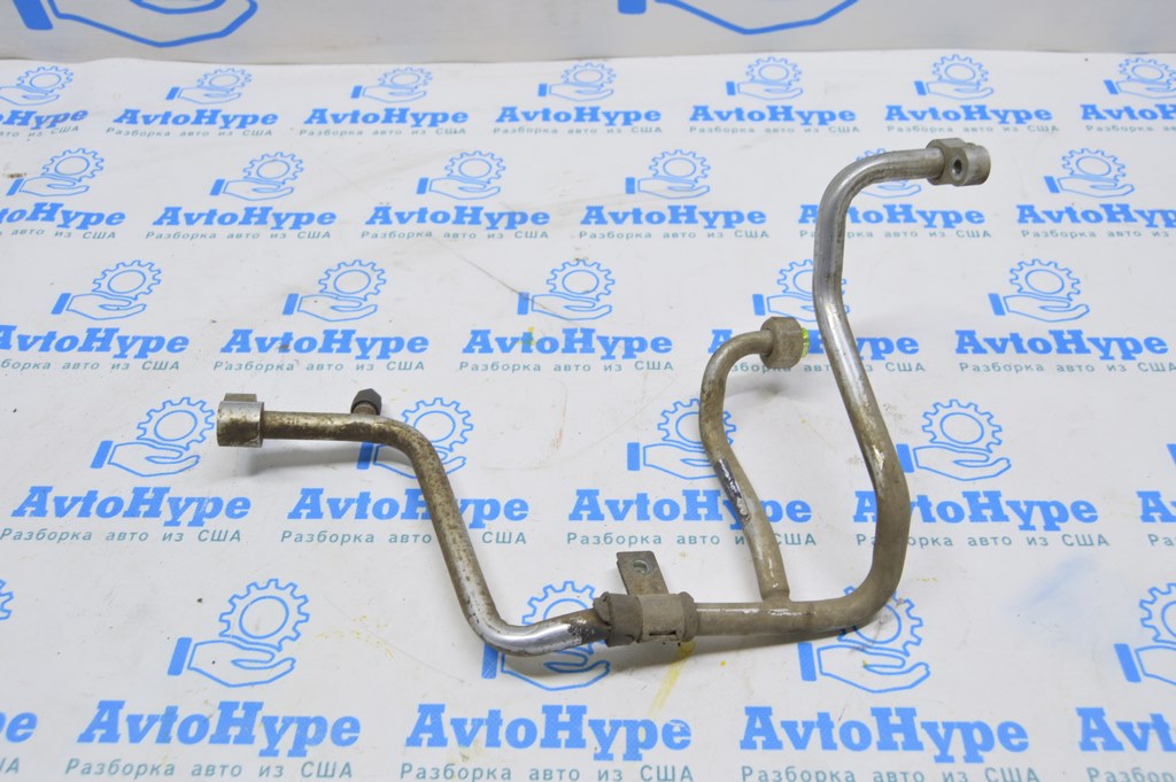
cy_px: 391
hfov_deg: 62.0
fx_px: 979
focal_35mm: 30
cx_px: 588
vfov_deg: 43.5
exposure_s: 1/20
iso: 400
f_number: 5.6
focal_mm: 20
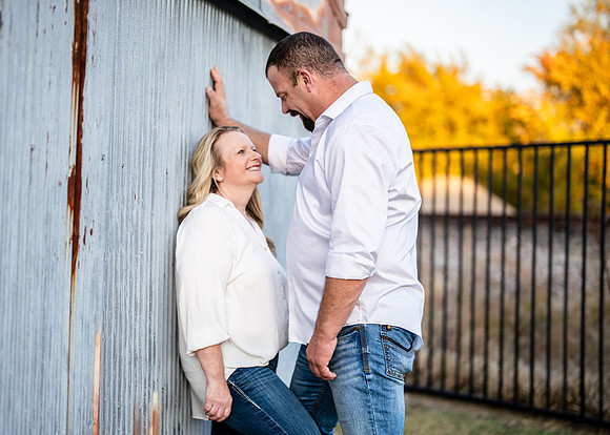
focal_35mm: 56
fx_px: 978
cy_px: 230
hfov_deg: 34.6
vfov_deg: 25.1
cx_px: 261
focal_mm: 50
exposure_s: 1/800
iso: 100
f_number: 1.2
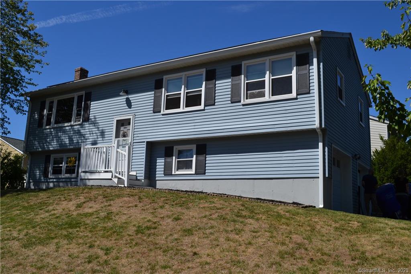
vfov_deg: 36.8
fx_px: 411
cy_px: 137
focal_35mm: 36
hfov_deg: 53.1
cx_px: 206
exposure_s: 1/320
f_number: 9
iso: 100
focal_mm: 24
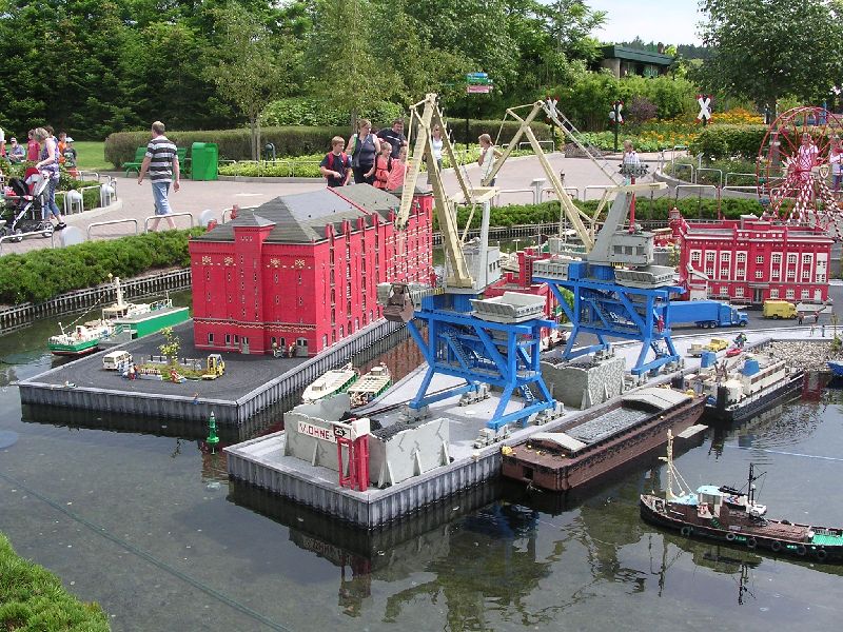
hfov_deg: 49.0
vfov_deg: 37.7
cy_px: 316
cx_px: 422
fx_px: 925
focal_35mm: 38
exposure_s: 1/142
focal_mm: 5.8
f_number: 5.6
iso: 100
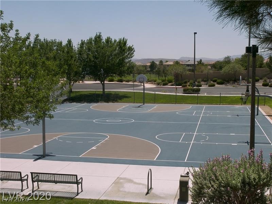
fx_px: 424
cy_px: 102
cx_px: 136
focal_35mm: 54
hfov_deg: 35.5
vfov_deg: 27.0
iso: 50
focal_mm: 11.3
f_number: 8
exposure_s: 1/250
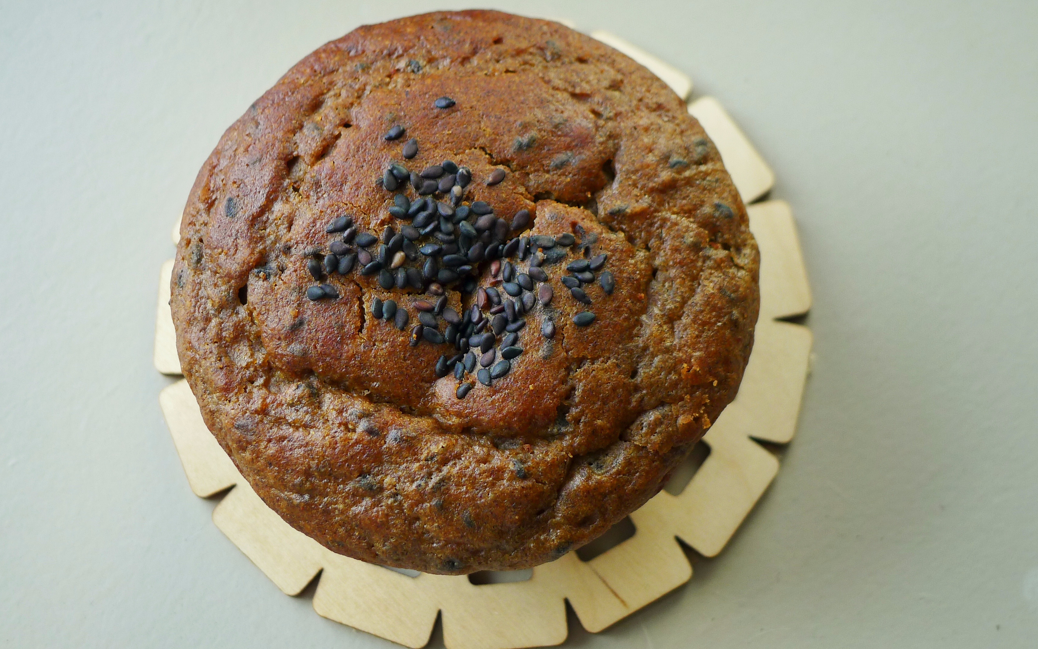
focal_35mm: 62
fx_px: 1754
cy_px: 341
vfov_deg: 21.0
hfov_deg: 33.0
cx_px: 561
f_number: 2.8
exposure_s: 1/80
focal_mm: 11.7
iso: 160
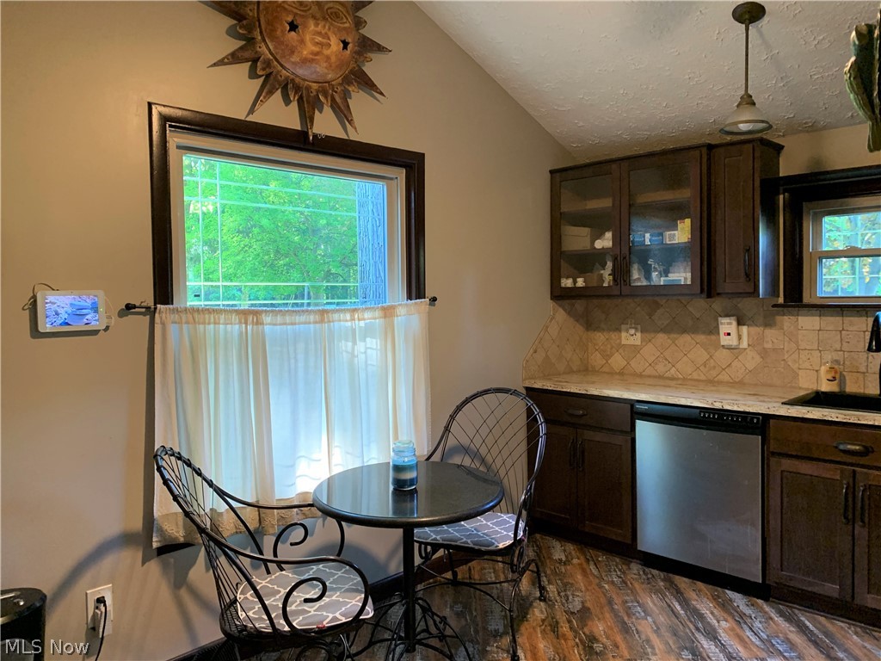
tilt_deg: -1.3
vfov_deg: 53.1
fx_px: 662
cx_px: 440
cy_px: 330
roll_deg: +0.9
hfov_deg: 67.3
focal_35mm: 26
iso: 250
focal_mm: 4.25
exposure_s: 1/60
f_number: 1.8
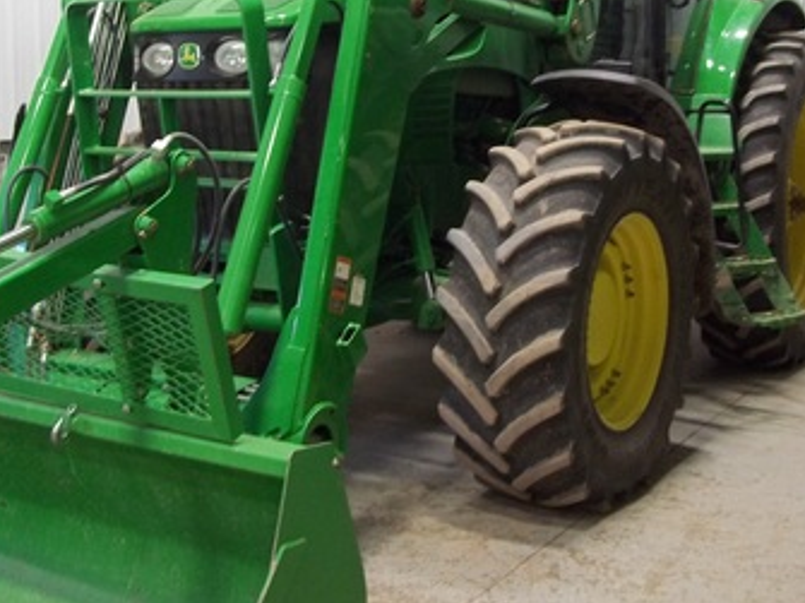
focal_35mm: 52
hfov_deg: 36.5
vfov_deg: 27.7
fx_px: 1209
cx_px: 276
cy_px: 175
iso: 160
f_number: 2.9
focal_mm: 5.7
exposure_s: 1/13
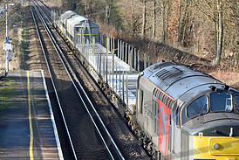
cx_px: 138
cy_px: 84
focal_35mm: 148
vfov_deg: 9.3
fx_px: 983
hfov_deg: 13.9
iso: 400
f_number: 4
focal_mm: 70
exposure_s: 1/1250
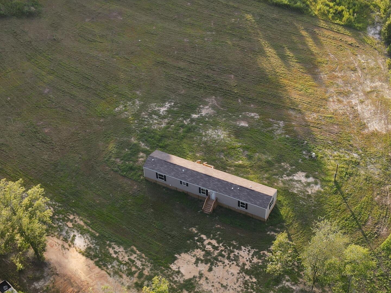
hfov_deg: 38.2
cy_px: 170
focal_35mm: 50
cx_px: 207
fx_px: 565
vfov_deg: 29.1
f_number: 2.8
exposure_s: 1/100
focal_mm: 4.5
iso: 100
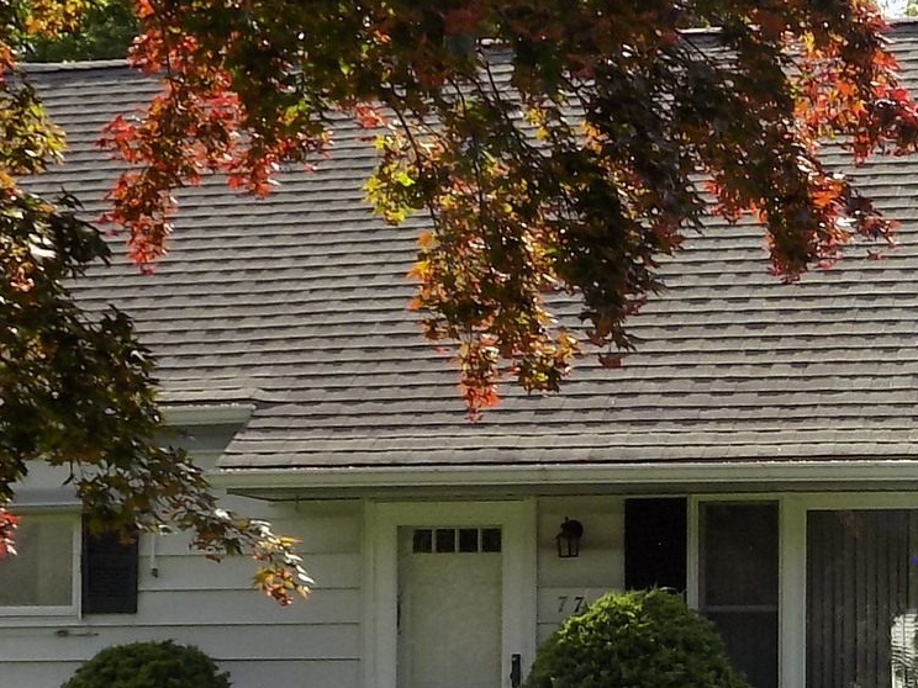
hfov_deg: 20.2
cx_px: 866
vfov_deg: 15.2
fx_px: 2519
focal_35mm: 95
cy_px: 732
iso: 80
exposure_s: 1/400
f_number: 3.1
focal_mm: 4
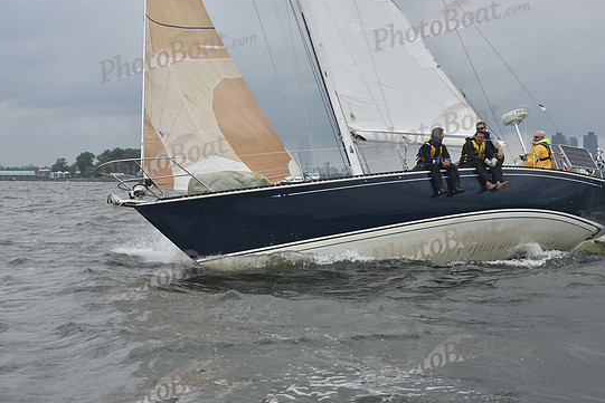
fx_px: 1261
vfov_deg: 18.2
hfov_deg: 27.0
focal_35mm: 75
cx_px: 315
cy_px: 199
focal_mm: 70
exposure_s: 1/640
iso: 250
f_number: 7.1
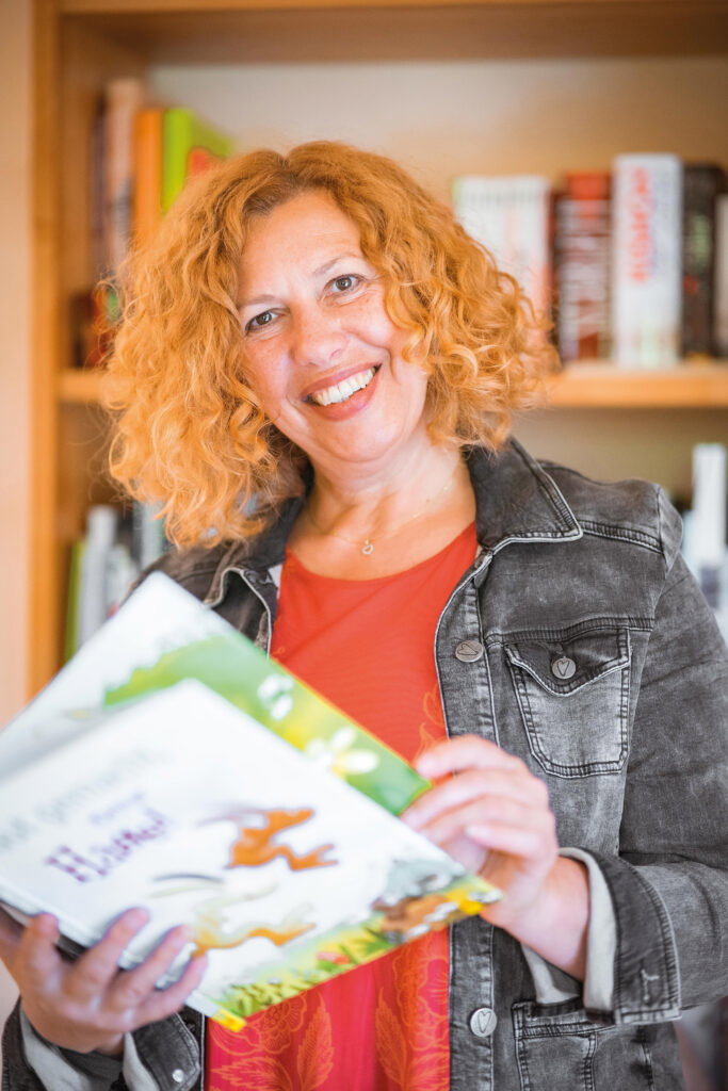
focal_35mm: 85
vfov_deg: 23.9
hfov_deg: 16.1
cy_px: 546
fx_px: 2577
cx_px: 364
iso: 800
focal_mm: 85
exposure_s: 1/200
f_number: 1.7
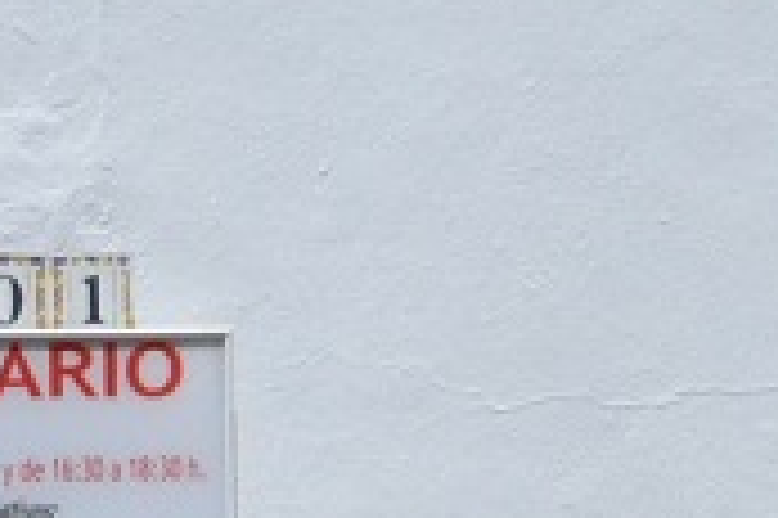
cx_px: -1354
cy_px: 1090
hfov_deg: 7.0
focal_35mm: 271
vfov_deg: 5.0
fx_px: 5851
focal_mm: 26
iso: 1600
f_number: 14
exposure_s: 1/1250
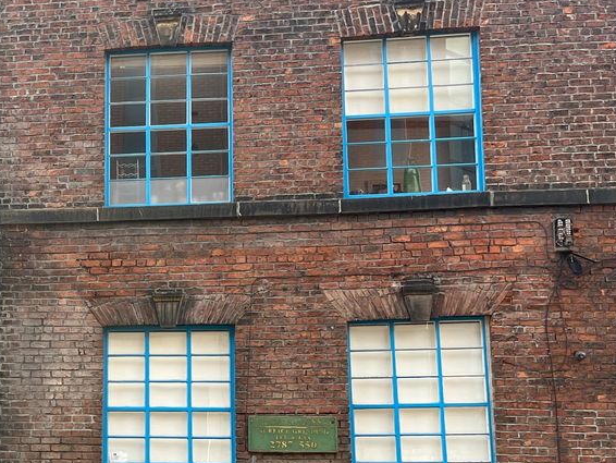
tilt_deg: +8.5
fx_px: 908
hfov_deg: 35.5
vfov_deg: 28.2
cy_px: 346
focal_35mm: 51
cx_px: 76
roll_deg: +0.1
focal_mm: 5.1
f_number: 1.6
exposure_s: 1/364
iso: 50
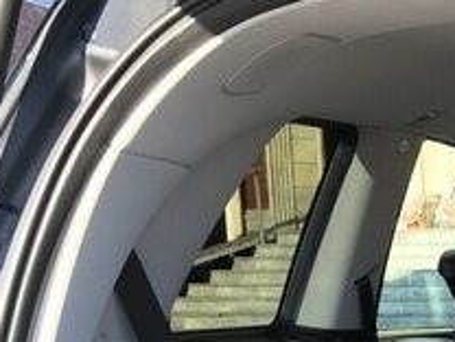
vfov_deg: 15.1
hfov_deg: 19.0
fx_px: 1209
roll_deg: +0.3
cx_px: 658
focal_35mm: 92
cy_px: 488
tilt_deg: -10.0
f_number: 2.2
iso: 25
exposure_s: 1/126
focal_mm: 4.15
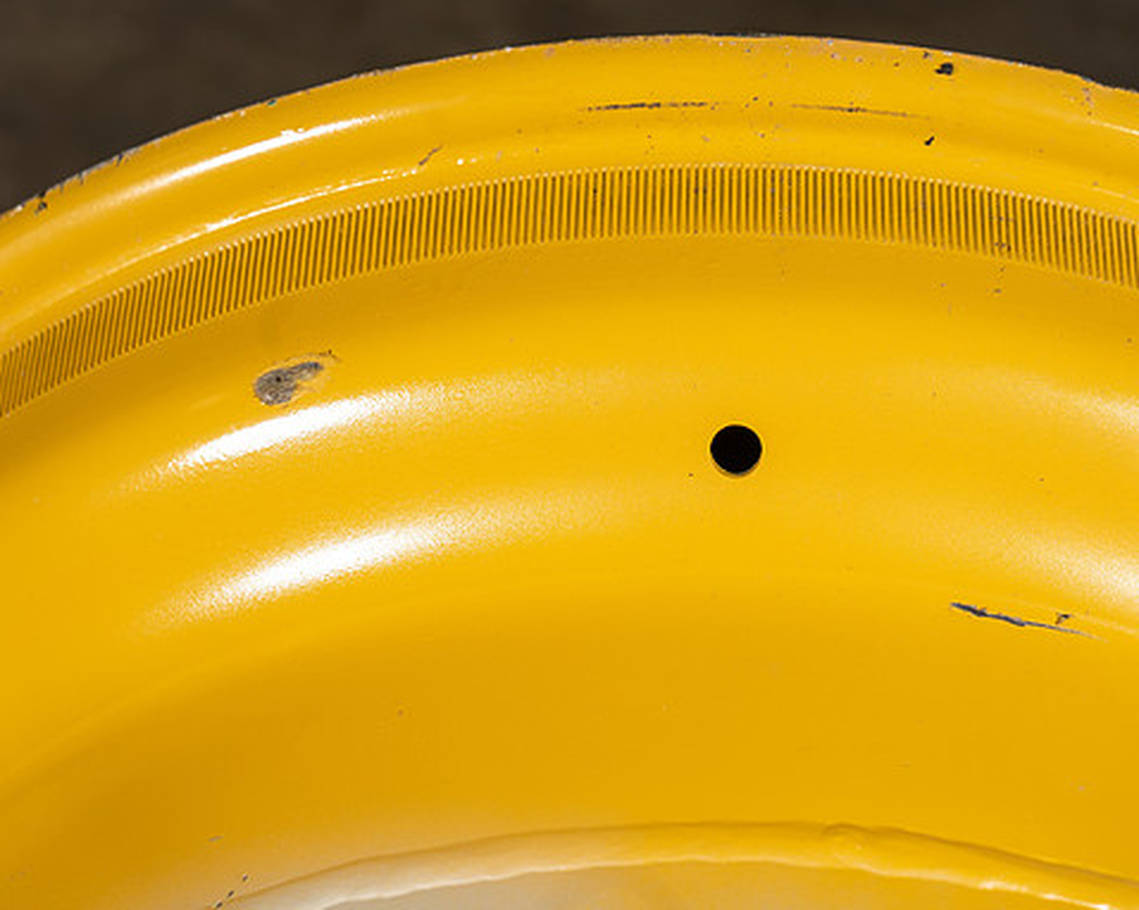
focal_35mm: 106
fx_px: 3572
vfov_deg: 14.5
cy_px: 456
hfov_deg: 18.1
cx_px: 667
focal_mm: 93
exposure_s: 1/250
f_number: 5.6
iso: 800
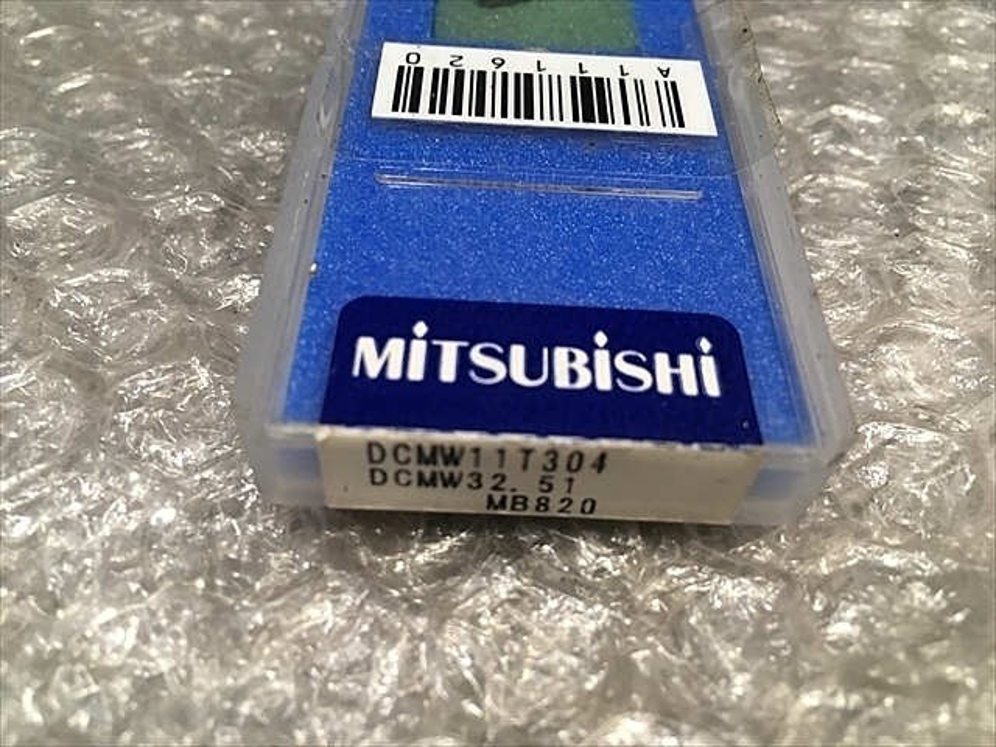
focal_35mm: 29
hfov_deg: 61.7
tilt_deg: -48.0
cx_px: 498
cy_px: 374
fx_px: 834
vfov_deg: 48.2
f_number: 2.2
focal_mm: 4.15
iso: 80
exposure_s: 1/30
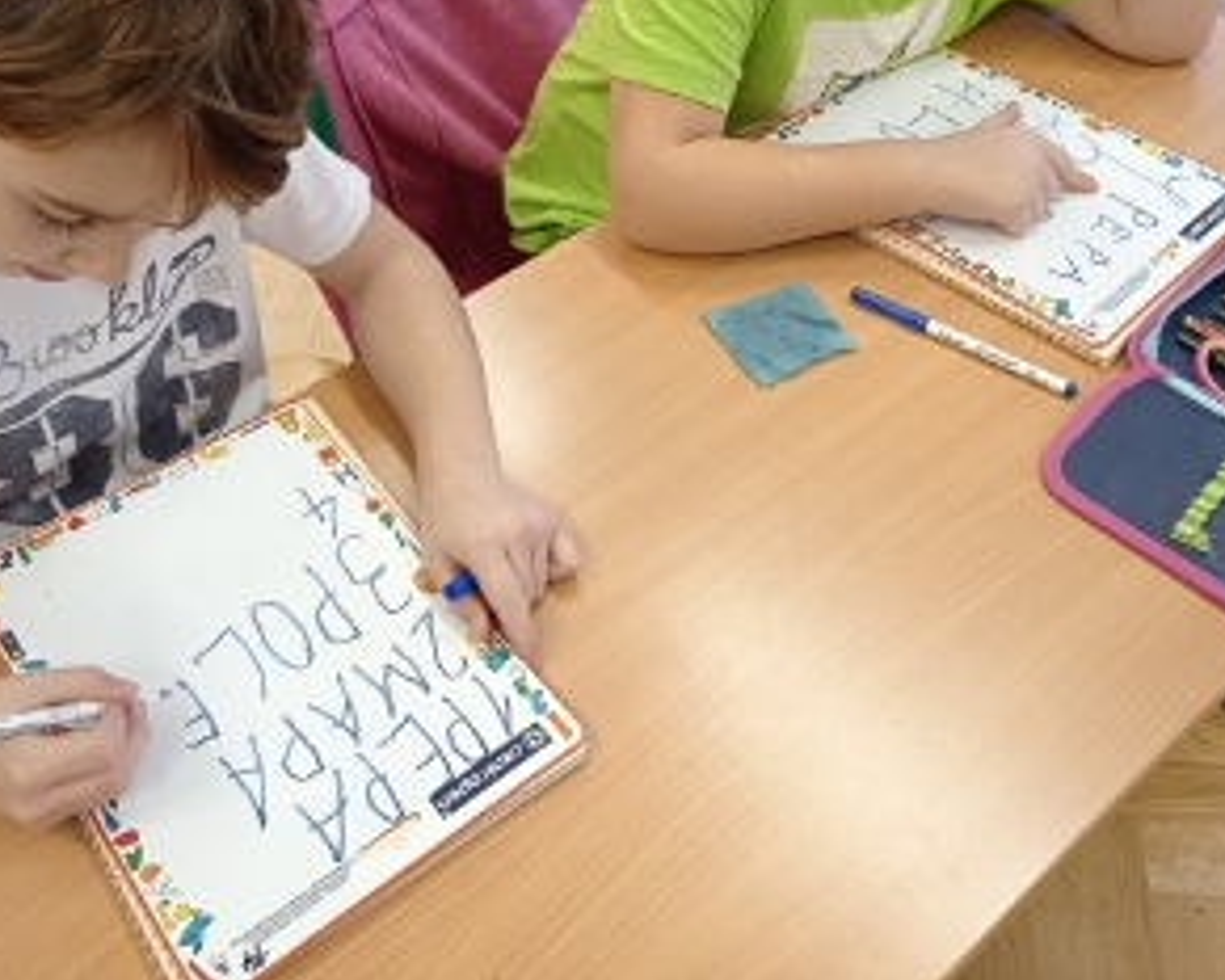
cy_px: 229
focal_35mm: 45
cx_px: 644
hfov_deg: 41.1
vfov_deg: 32.7
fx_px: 1632
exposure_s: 1/50
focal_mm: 4.74
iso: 150
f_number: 1.79
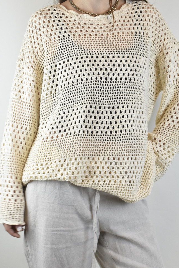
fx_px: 563
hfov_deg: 18.1
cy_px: 121
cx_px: 89
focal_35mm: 76
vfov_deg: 26.8
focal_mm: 45
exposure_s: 1/60
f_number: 16
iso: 1600
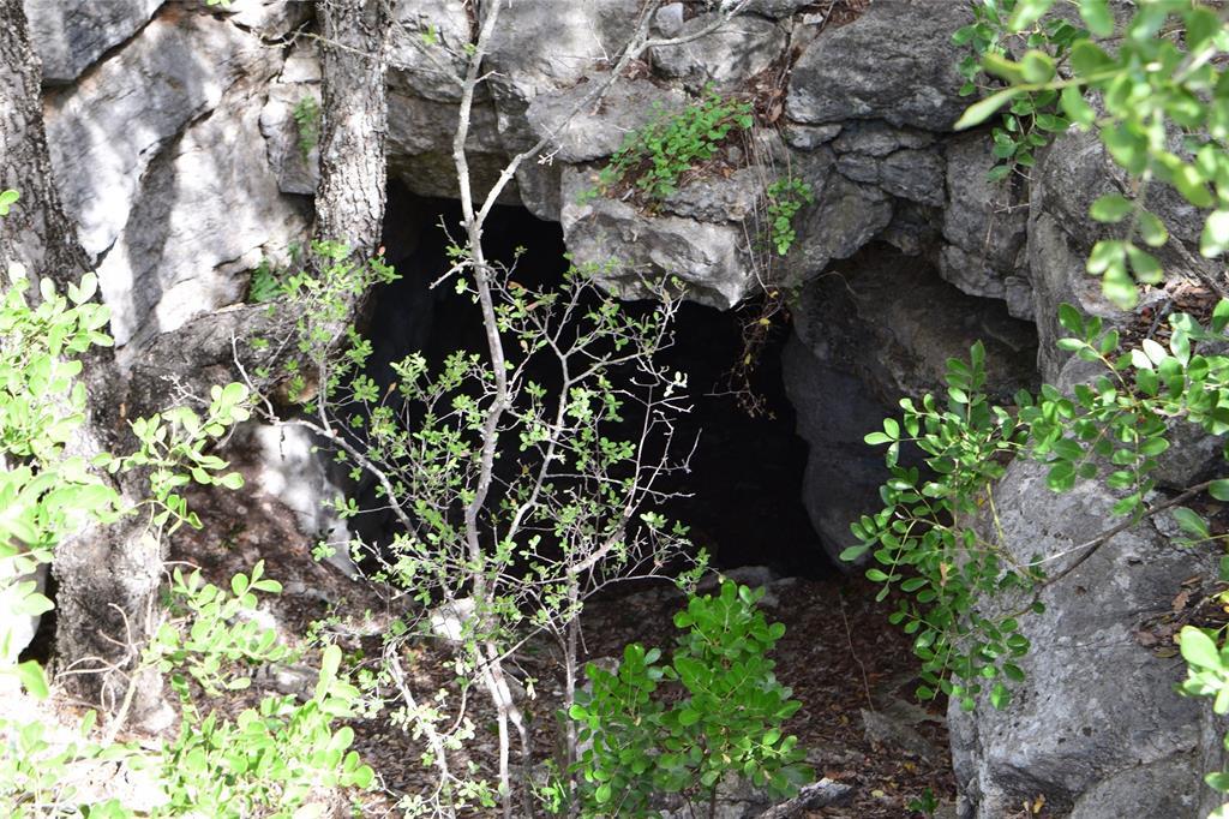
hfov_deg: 36.9
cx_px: 614
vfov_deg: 25.0
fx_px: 1843
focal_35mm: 54
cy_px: 410
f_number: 9
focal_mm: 36
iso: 400
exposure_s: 1/100
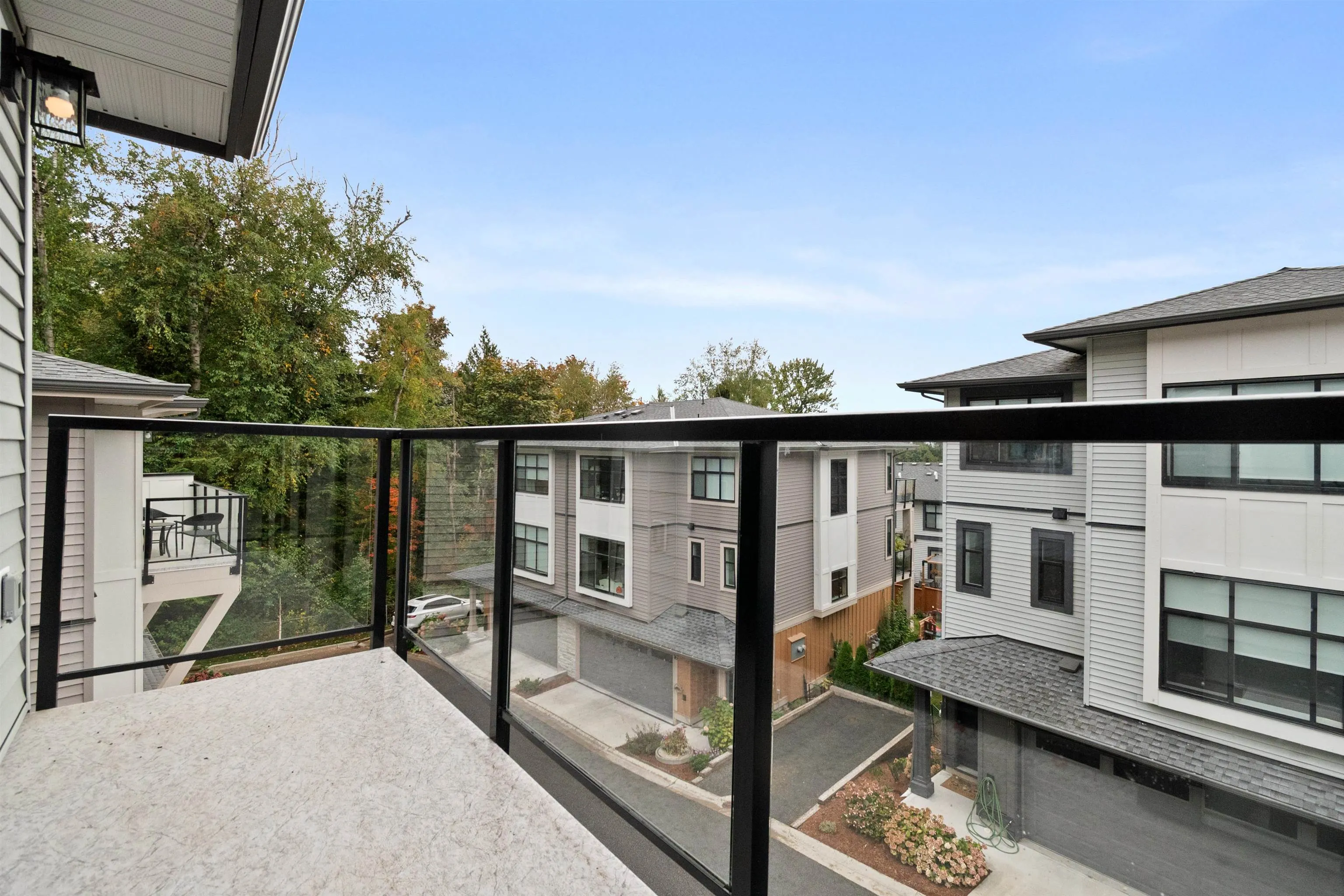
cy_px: 448
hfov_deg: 100.4
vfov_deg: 77.3
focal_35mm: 15
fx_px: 560
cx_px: 672
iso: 320
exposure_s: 1/250
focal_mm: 10
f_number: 7.1
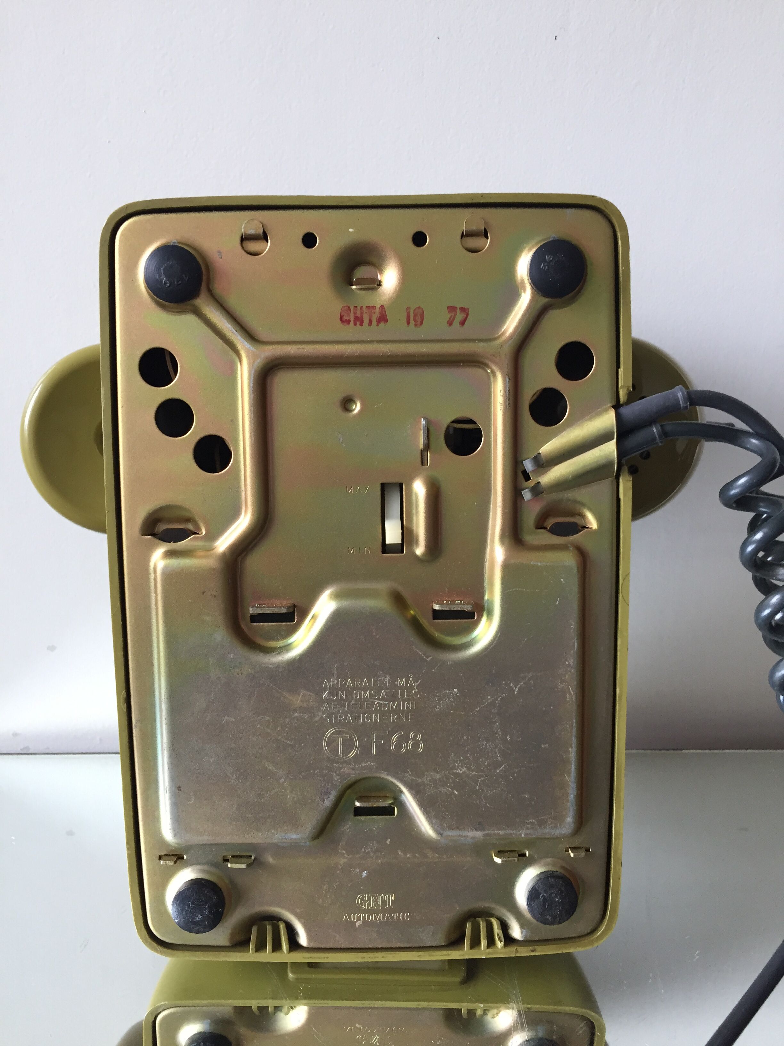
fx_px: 876
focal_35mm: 29
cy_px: 523
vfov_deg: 61.7
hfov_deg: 48.2
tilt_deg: -17.9
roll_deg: -0.6
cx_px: 392
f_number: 2.2
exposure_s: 1/33
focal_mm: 4.15
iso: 50
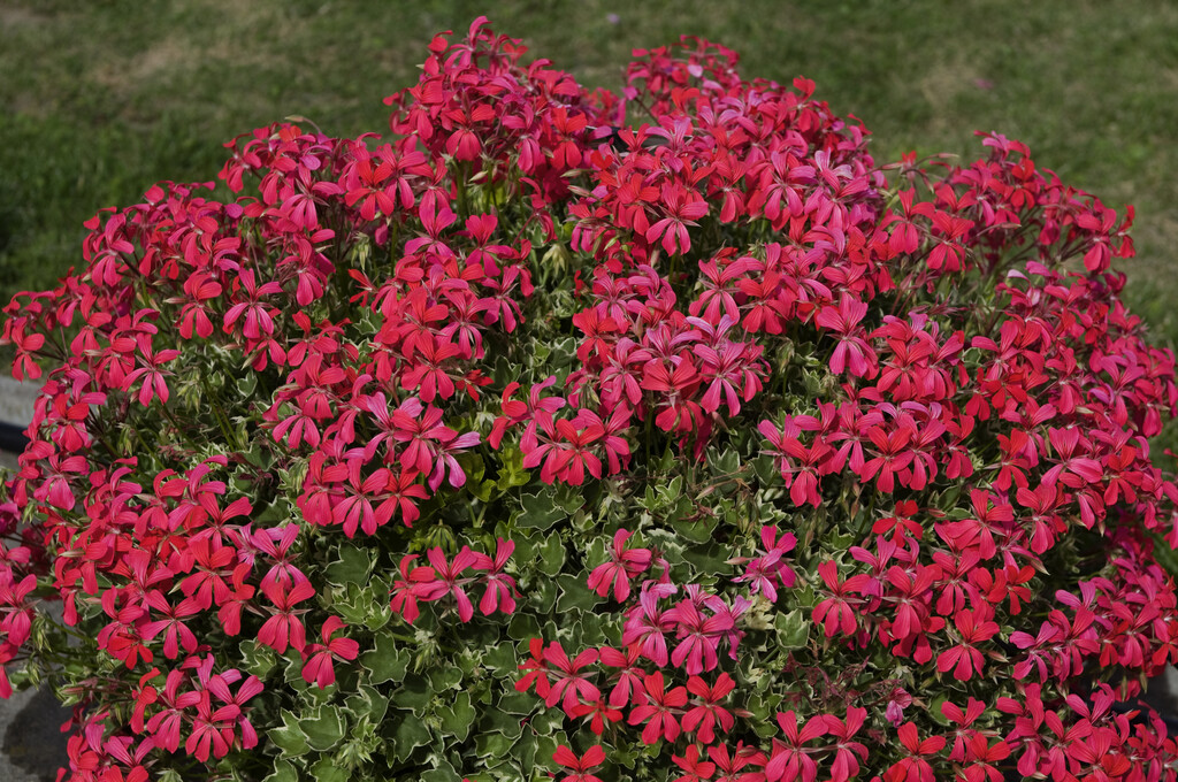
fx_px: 3431
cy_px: 391
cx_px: 589
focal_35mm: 105
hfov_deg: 19.5
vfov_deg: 13.0
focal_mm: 70
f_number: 7.1
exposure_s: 1/500
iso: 200
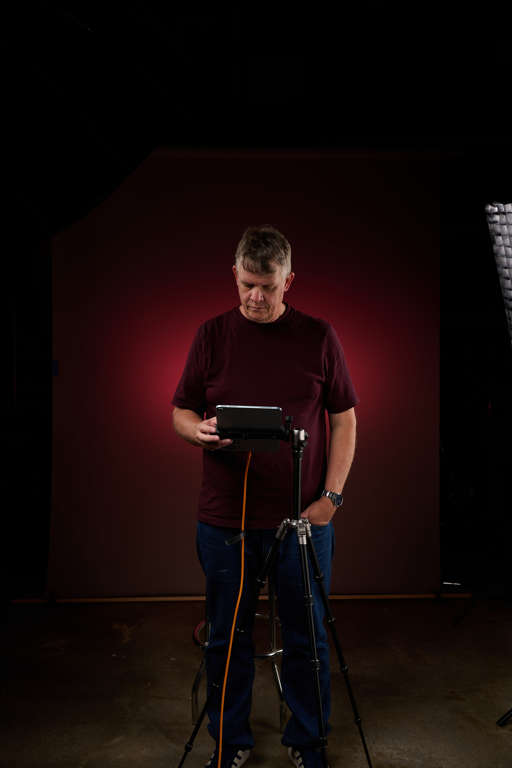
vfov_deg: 54.4
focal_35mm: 35
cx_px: 256
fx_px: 747
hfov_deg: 37.9
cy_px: 384
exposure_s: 1/200
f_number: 5.6
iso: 100
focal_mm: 35
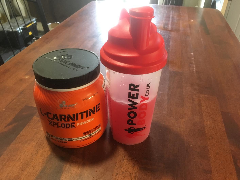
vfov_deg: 48.2
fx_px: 201
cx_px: 120
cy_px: 90
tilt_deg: -36.8
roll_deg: +0.1
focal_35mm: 29
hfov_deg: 61.7
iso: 250
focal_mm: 4.15
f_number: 2.2
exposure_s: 1/33
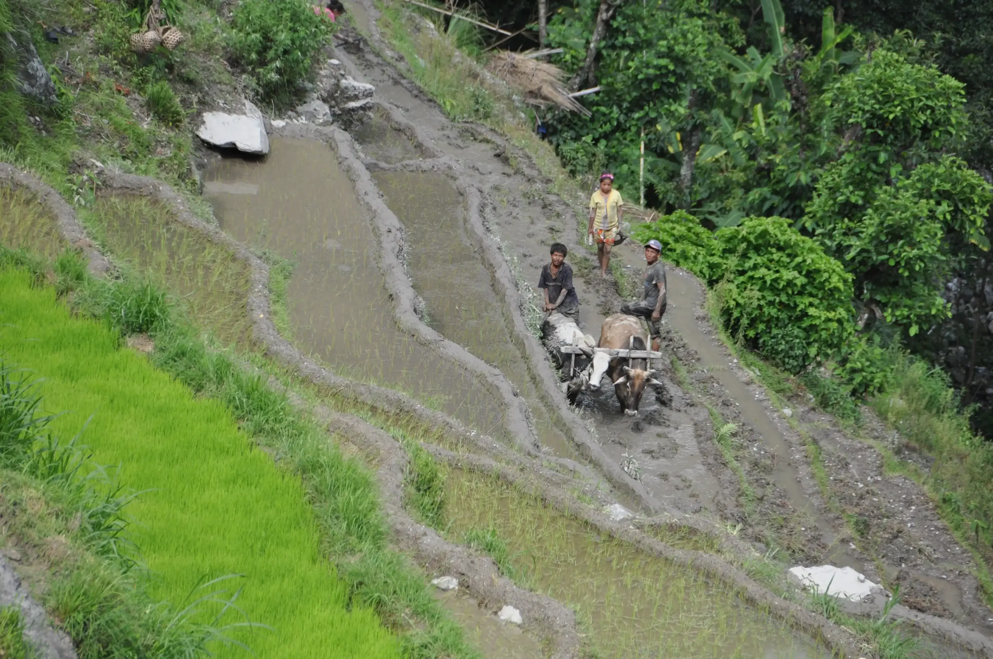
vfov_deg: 4.6
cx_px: 496
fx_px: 8264
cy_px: 330
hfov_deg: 6.9
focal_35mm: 300
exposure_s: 1/1000
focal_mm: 200
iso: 450
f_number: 5.6
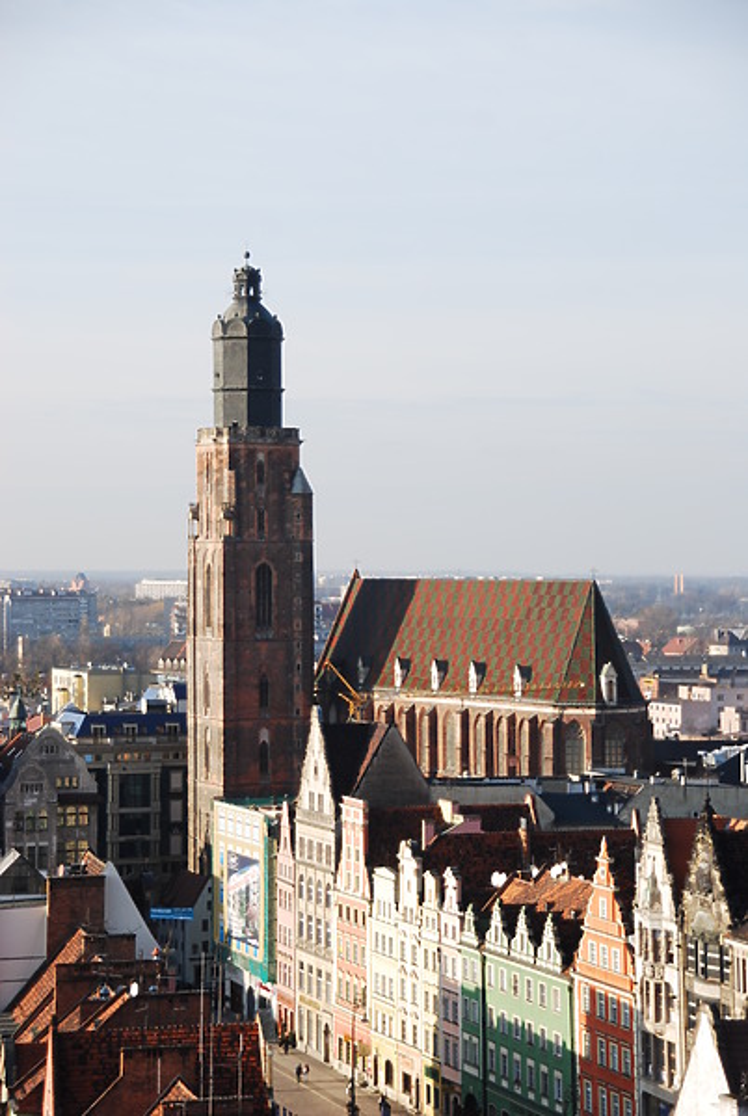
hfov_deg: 12.7
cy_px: 558
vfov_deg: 18.9
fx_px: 3354
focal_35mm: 108
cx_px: 374
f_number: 5.6
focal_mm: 72
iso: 180
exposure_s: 1/500
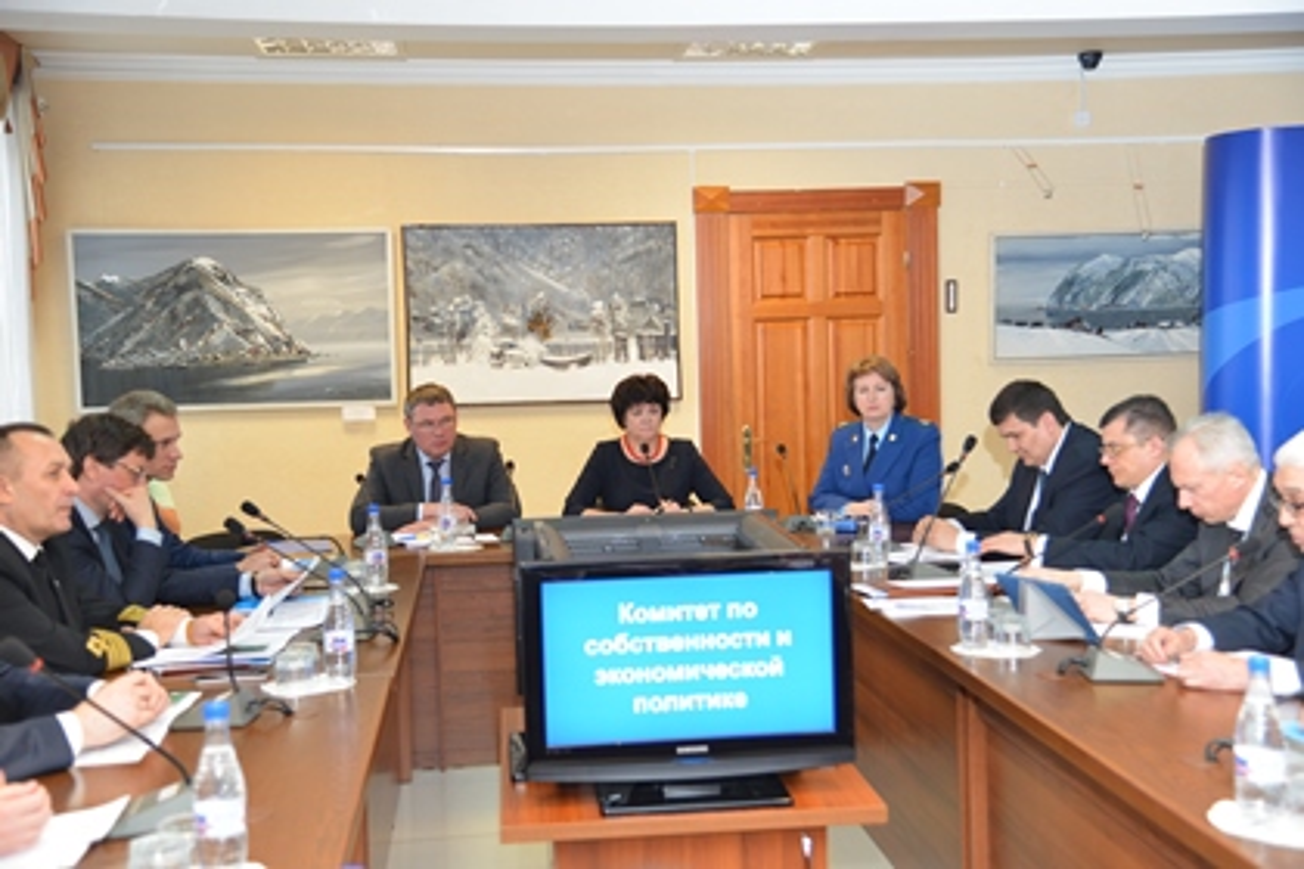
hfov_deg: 44.5
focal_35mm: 44
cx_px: 652
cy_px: 434
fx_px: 1594
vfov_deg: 30.5
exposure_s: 1/60
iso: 720
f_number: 4
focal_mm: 44
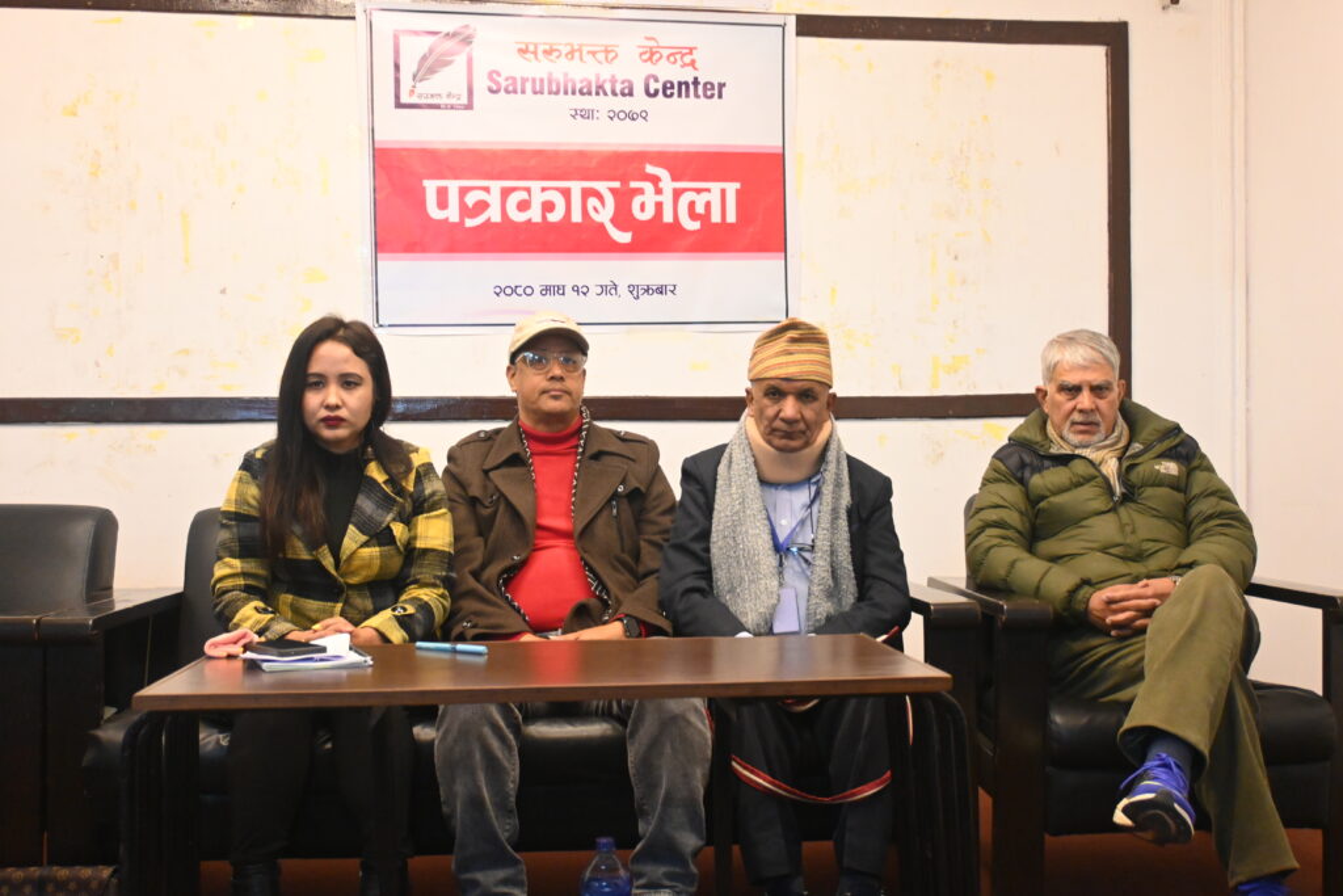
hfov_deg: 51.3
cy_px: 448
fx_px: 1399
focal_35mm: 38
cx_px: 672
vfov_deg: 35.5
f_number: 4.2
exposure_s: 1/60
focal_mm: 25
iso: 3200
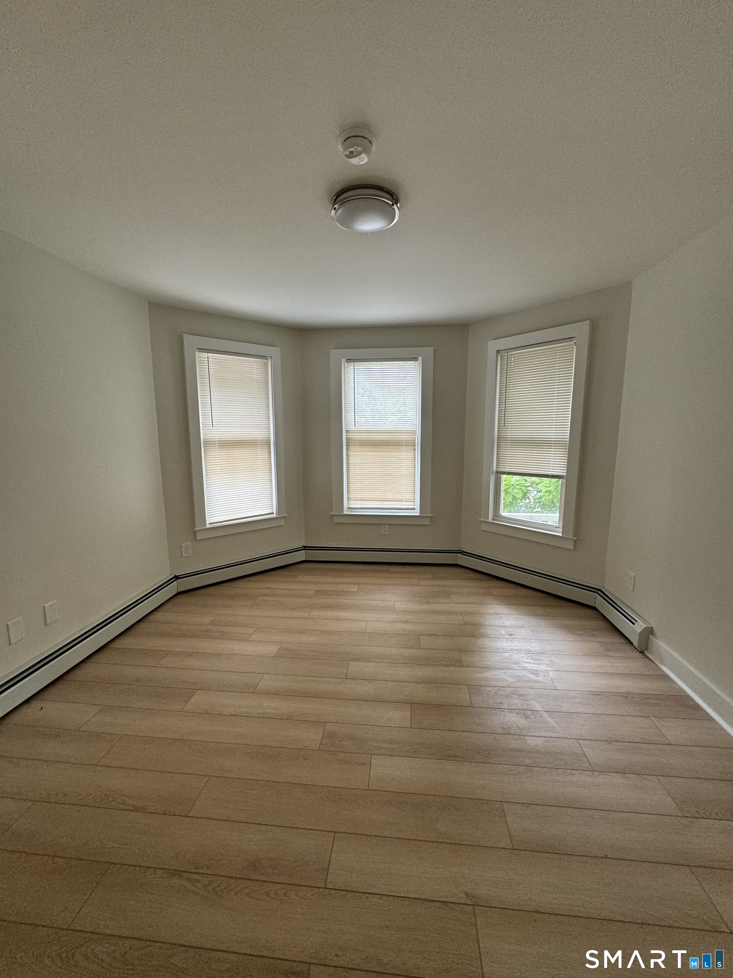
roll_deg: -1.1
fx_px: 395
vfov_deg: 102.1
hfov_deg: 85.7
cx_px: 366
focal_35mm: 14
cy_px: 489
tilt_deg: -6.0
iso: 125
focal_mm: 2.22
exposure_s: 1/99
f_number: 2.2
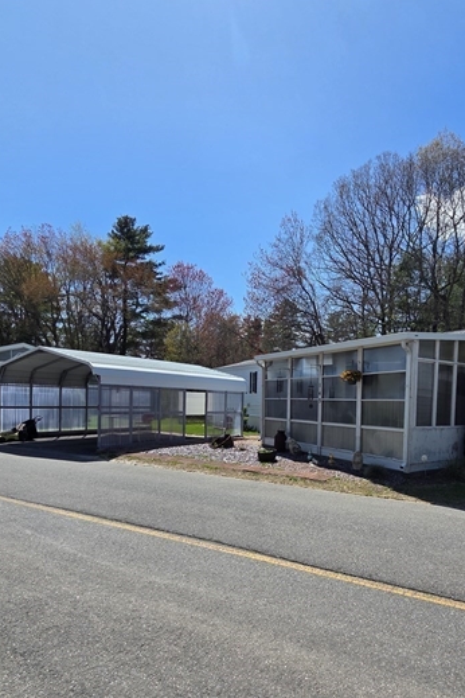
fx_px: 387
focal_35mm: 20
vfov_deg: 82.6
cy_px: 429
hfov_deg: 59.8
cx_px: 327
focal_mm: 2.2
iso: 50
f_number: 2.2
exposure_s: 1/2558
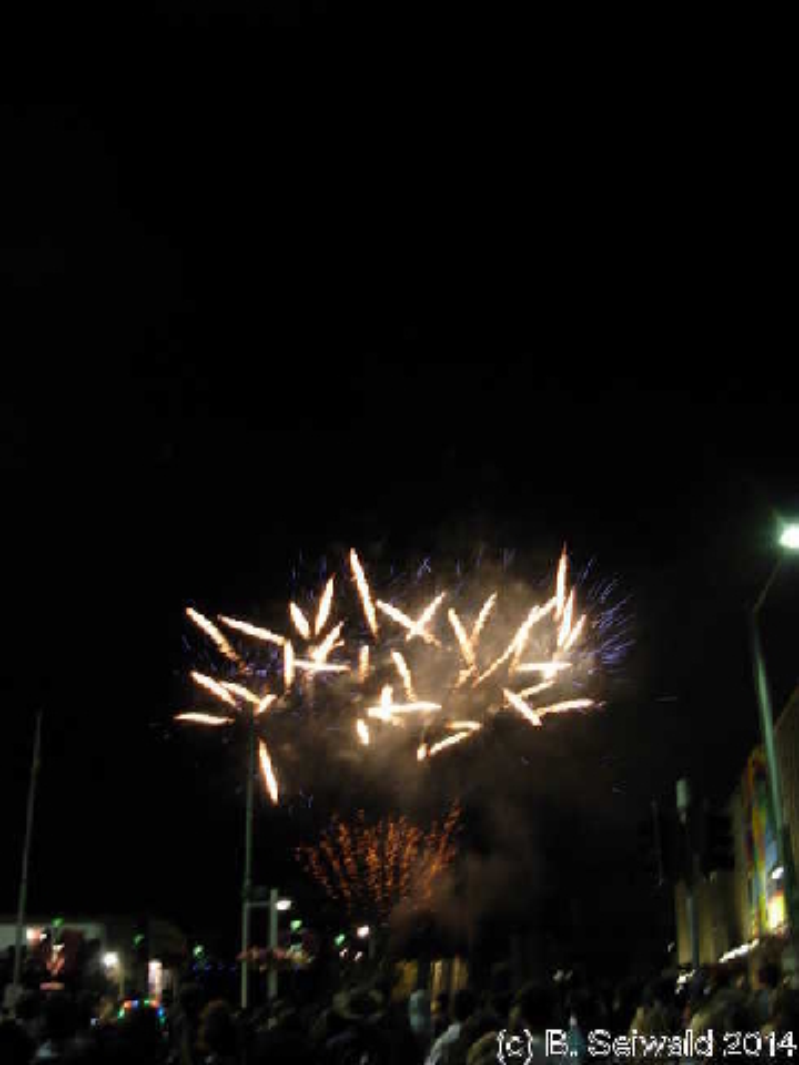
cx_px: 400
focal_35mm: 38
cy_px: 532
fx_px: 1169
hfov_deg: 37.7
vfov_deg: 49.0
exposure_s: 1/4
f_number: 2.9
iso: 178
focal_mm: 6.3
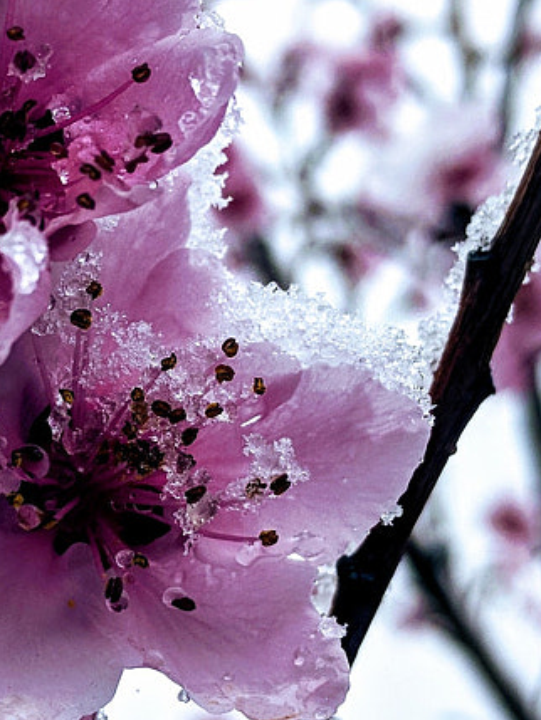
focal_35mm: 97
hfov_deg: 15.2
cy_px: 309
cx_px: 168
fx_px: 2020
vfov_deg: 20.2
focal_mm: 4.67
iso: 53
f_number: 2
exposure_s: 1/809
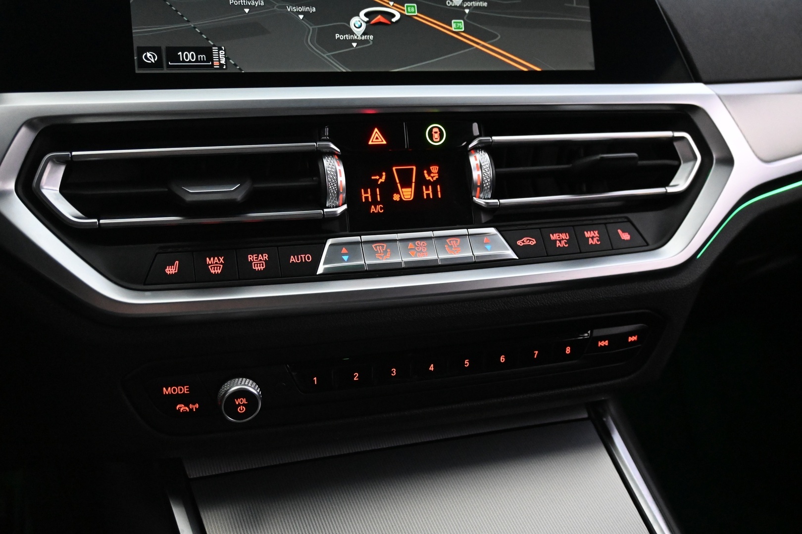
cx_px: 401
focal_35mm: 34
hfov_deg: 55.1
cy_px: 267
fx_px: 769
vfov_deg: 38.4
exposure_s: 1/40
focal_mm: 23
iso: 6400
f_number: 4.2
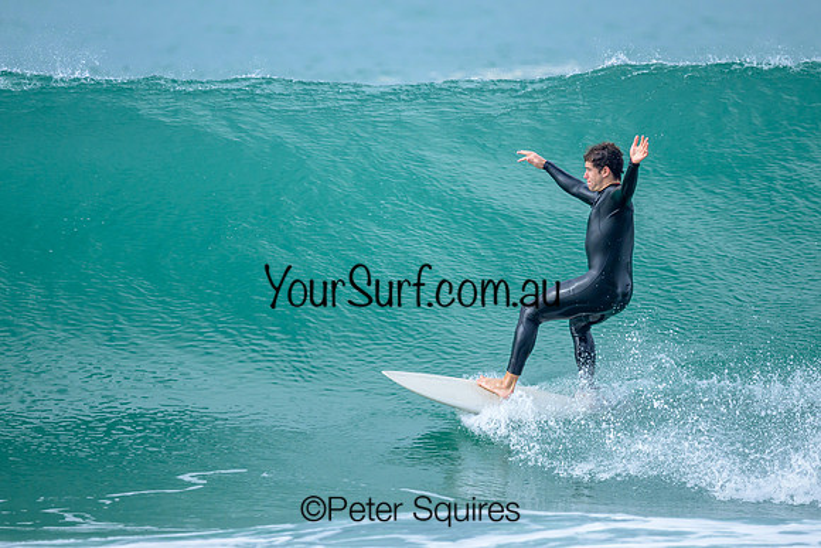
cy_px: 222
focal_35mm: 951
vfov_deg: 1.4
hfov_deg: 2.2
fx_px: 21681
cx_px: 463
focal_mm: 800
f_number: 6.3
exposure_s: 1/2000
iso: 560
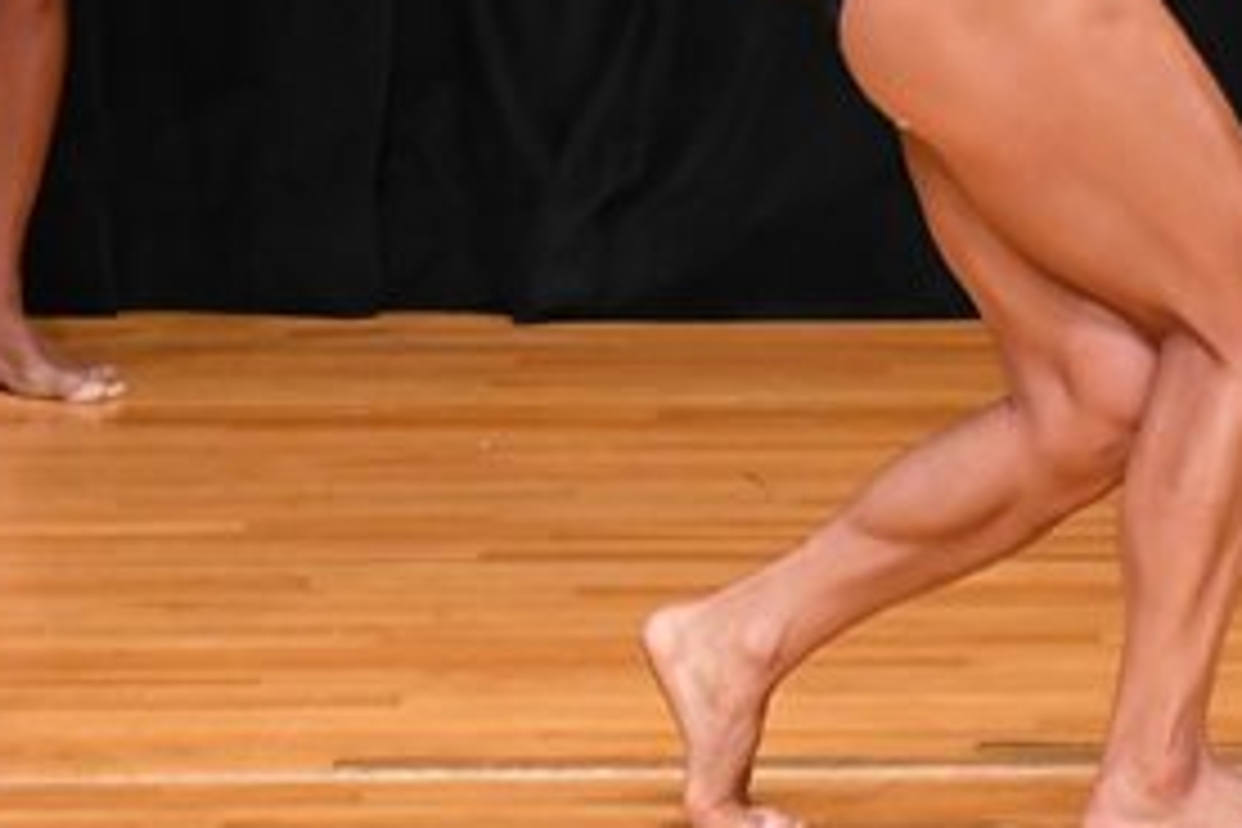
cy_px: -207
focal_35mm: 841
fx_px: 29012
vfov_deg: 1.6
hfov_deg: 2.5
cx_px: 1321
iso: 4000
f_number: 5.6
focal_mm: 200
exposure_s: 1/400
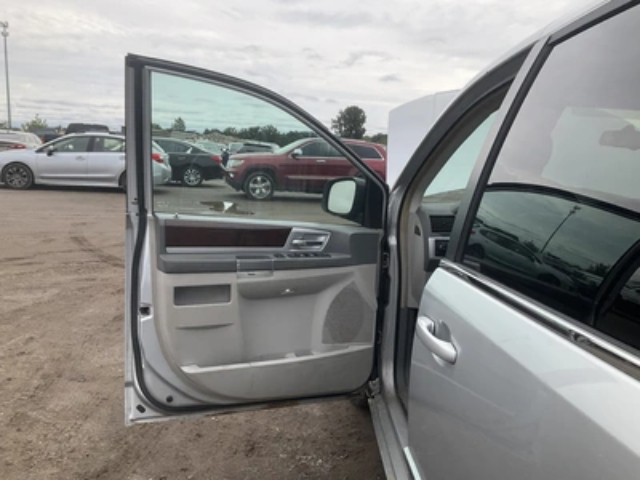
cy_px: 240
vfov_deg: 48.2
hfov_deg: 61.7
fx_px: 536
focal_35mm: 29
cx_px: 320
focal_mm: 3
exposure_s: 1/1490
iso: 25
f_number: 1.8
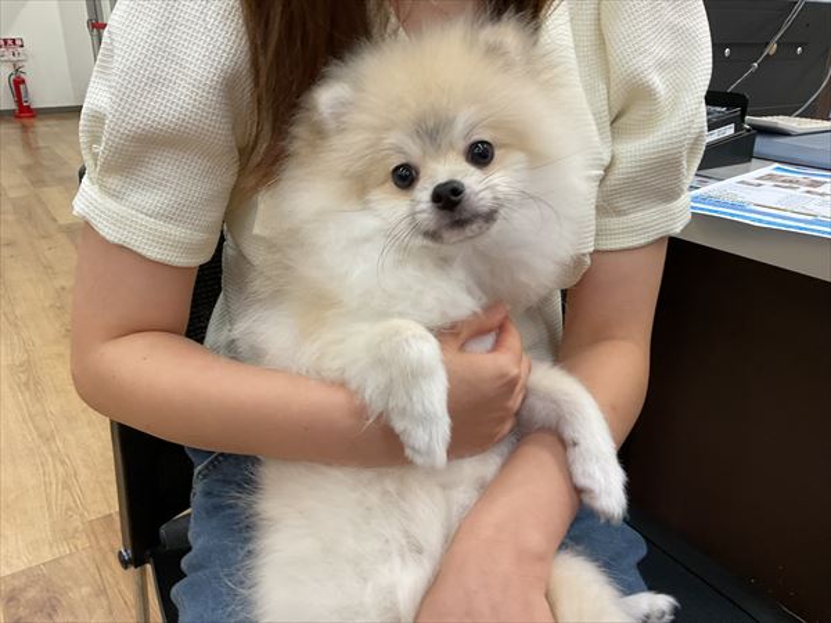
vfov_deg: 48.2
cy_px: 312
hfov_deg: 61.7
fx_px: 696
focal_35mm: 29
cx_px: 416
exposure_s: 1/60
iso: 64
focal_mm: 3
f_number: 1.8
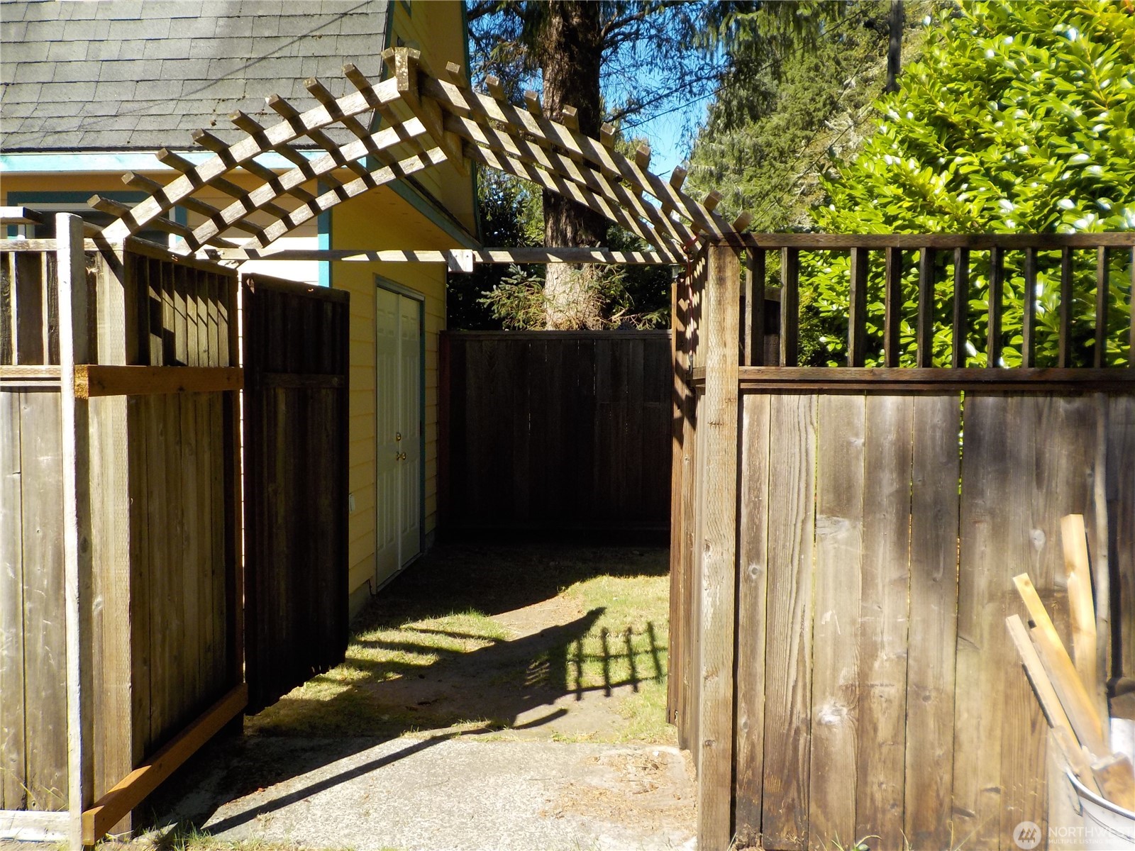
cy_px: 426
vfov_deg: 46.8
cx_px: 568
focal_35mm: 30
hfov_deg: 60.0
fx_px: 984
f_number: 3.3
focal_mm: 4.1
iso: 125
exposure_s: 1/640
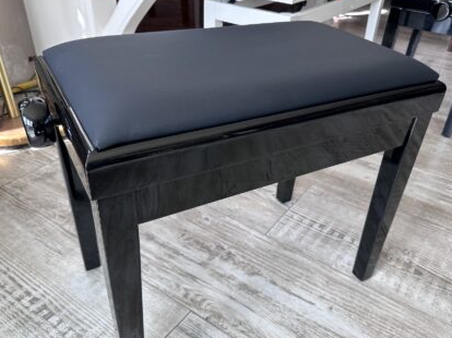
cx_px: 239
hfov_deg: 61.6
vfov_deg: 48.0
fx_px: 378
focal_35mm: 29
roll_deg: -5.0
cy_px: 192
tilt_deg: -35.5
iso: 64
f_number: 1.78
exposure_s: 1/146
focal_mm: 6.86
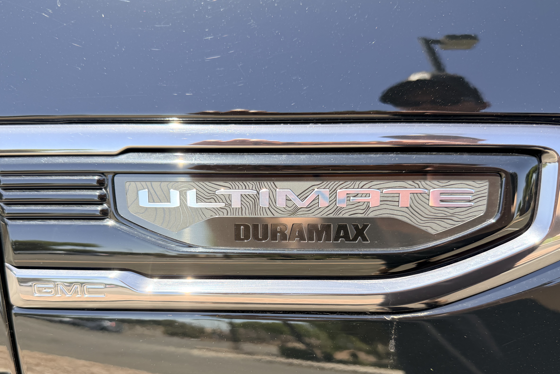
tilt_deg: -30.7
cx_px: 254
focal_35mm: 30
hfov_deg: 61.8
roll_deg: +4.1
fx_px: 467
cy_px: 245
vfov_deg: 43.1
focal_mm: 6.76
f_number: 1.78
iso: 100
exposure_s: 1/772
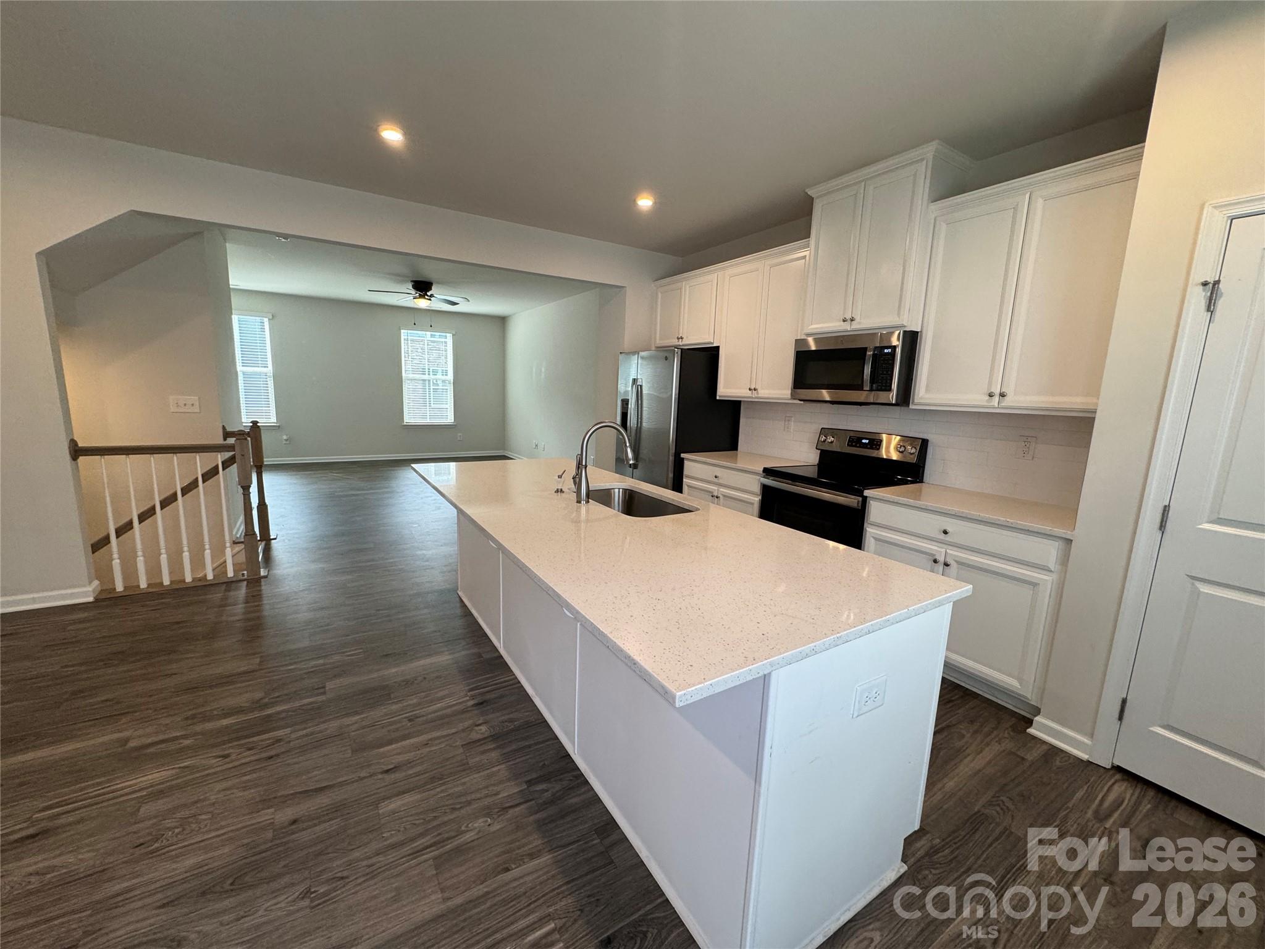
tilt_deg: -9.7
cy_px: 474
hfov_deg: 102.1
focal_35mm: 14
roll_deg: -2.1
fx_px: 512
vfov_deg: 85.7
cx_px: 632
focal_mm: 2.22
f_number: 2.2
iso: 200
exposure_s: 1/120
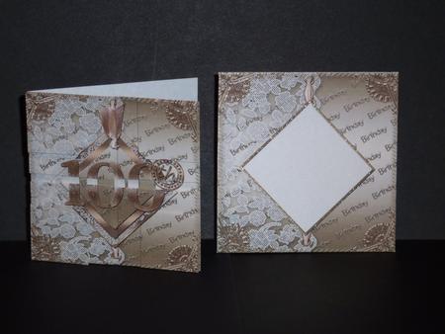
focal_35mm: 96
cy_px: 167
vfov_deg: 15.4
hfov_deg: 20.4
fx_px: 1235
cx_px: 222
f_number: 4.3
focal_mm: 15.8
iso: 100
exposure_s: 1/40
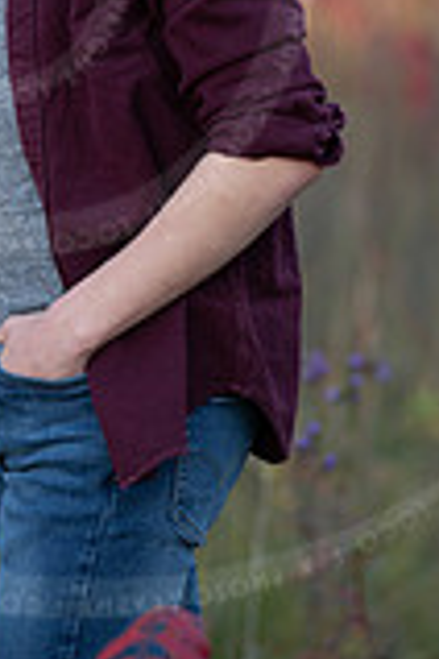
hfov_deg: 5.7
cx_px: 33
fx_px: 4390
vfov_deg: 8.6
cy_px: 79
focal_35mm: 240
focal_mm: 85
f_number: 1.2
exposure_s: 1/1600
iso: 160
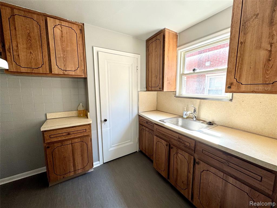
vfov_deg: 85.7
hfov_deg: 102.1
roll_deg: +0.4
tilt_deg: -7.8
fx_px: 112
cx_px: 138
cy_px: 104
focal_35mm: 14
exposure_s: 1/99
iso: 80
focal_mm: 2.22
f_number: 2.2
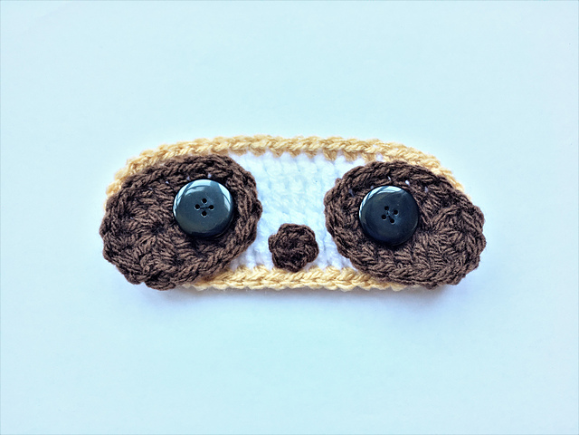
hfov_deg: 61.7
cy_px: 218
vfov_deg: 48.2
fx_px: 485
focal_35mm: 29
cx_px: 290
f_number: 2.2
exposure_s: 1/30
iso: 50
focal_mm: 4.15
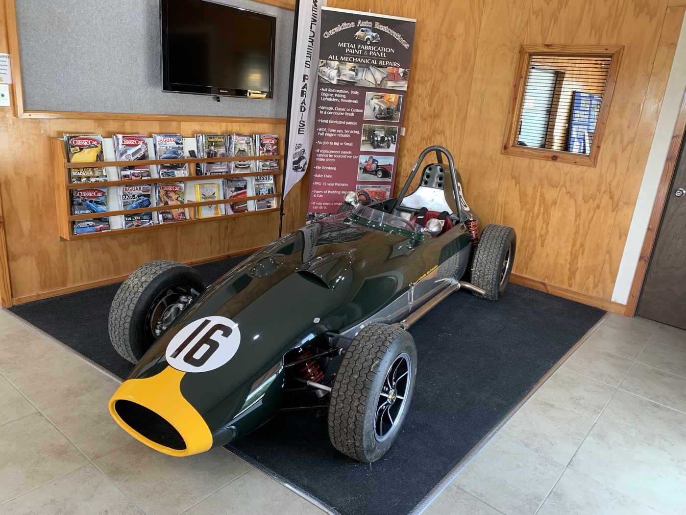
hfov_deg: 67.3
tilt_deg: -18.3
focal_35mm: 26
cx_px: 343
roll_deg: -5.4
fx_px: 515
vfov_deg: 53.1
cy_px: 258
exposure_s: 1/50
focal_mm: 4.25
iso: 50
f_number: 1.8
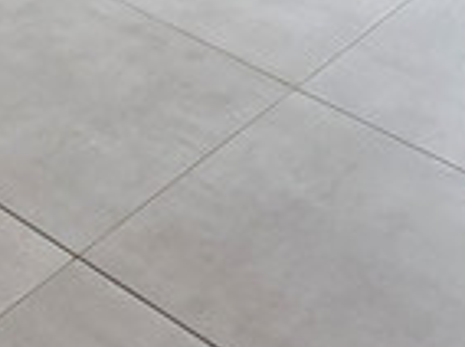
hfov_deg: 19.9
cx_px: 239
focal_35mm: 99
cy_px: -458
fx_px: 1328
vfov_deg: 12.2
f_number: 1.9
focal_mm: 2.2
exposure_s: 1/120
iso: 50
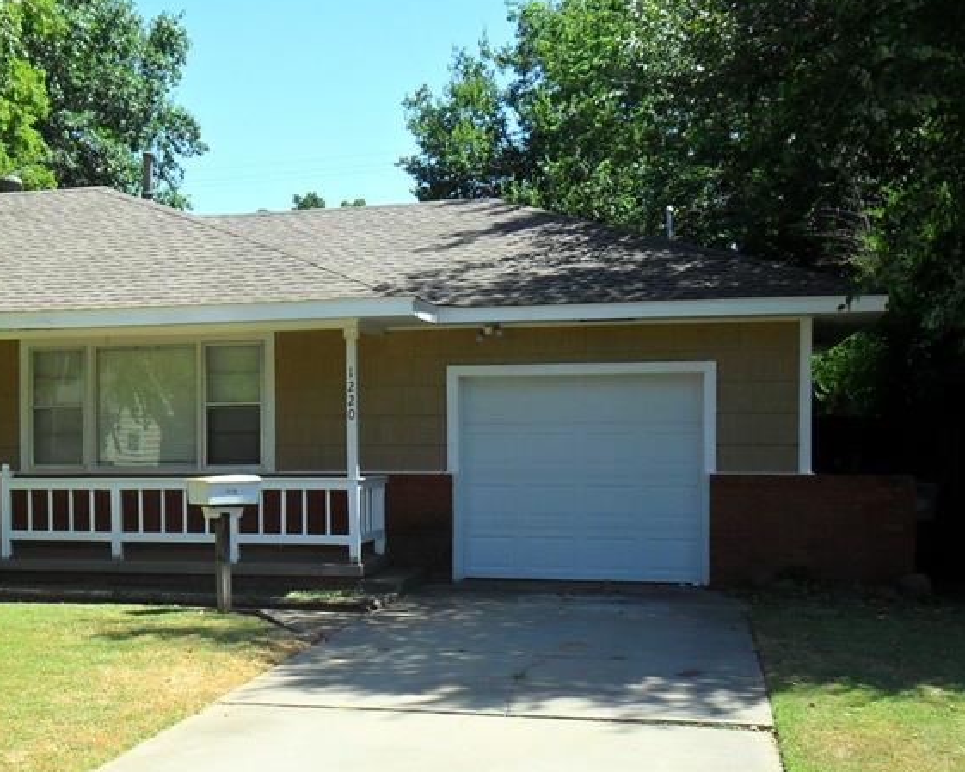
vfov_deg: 26.6
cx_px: 119
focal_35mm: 57
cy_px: 483
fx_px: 1628
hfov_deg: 31.6
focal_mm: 5.7
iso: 100
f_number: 3.7
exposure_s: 1/500
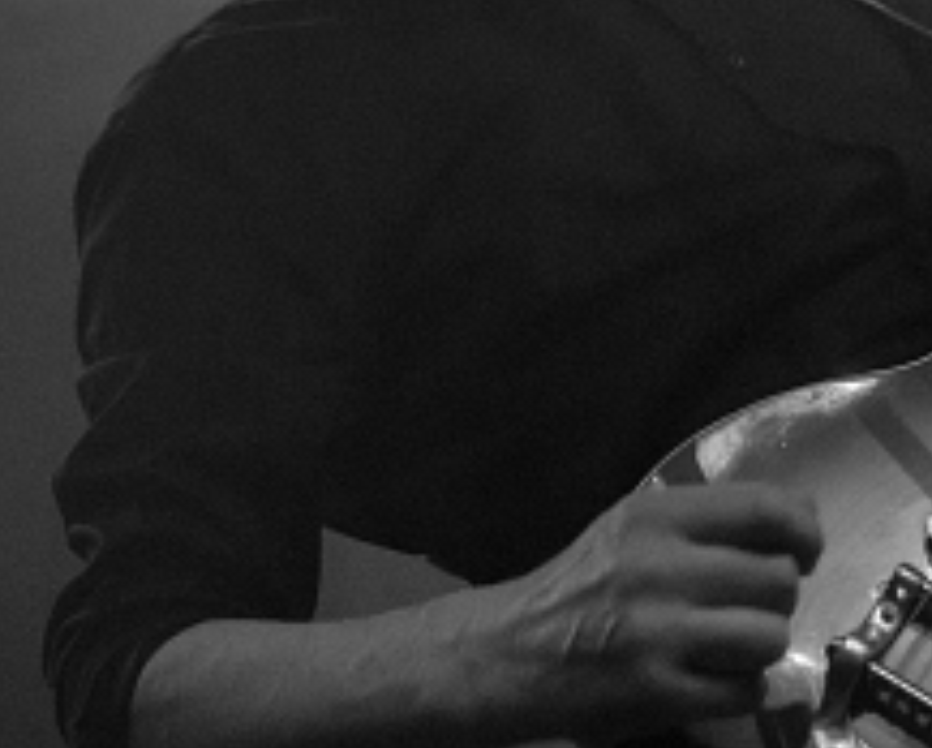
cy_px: 157
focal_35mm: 137
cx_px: 700
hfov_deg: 14.0
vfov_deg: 11.2
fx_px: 3782
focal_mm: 44
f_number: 2.8
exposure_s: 1/100
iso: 3200
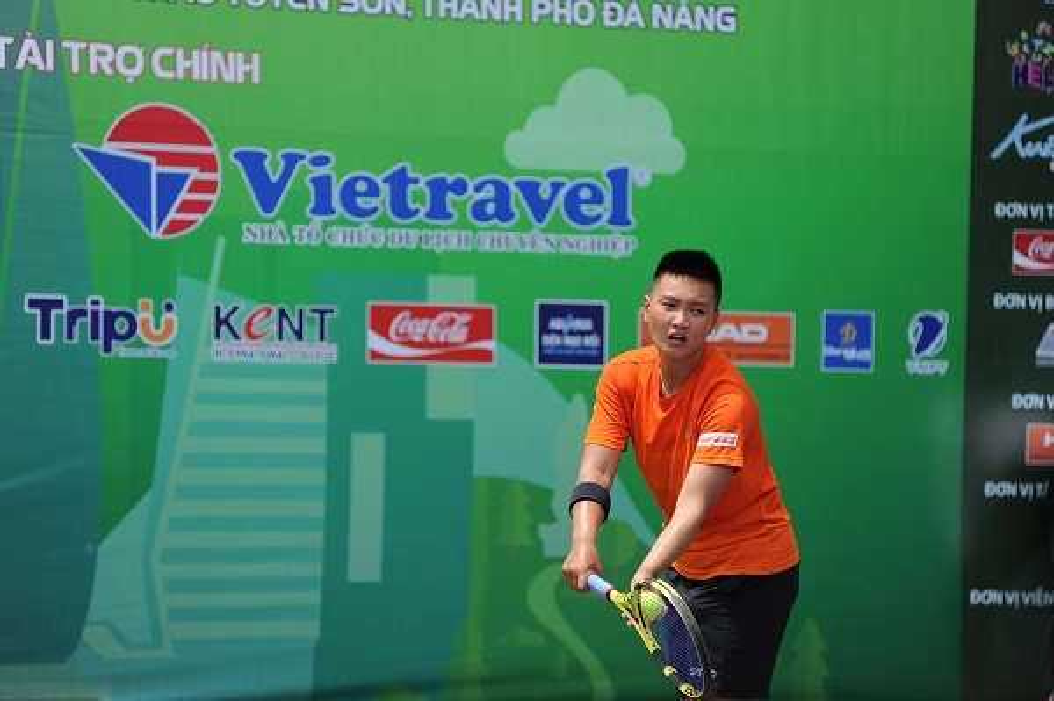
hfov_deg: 10.3
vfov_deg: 6.9
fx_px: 5851
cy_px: 350
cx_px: 527
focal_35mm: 200
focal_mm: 200
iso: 400
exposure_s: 1/3200
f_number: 4
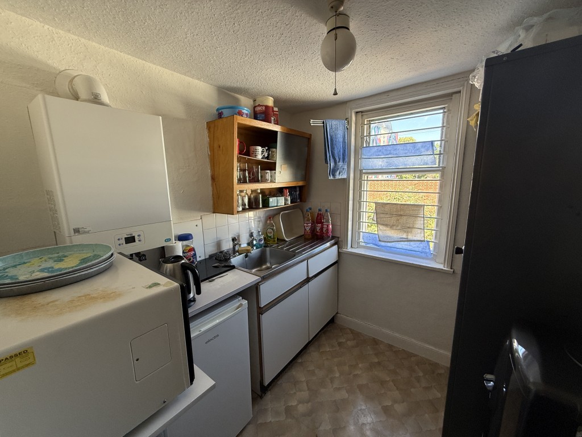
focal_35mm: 14
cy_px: 218
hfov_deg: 102.1
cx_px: 291
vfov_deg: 85.7
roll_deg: +0.7
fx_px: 235
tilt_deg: -10.2
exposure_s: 1/99
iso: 125
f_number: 2.2
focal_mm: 2.22
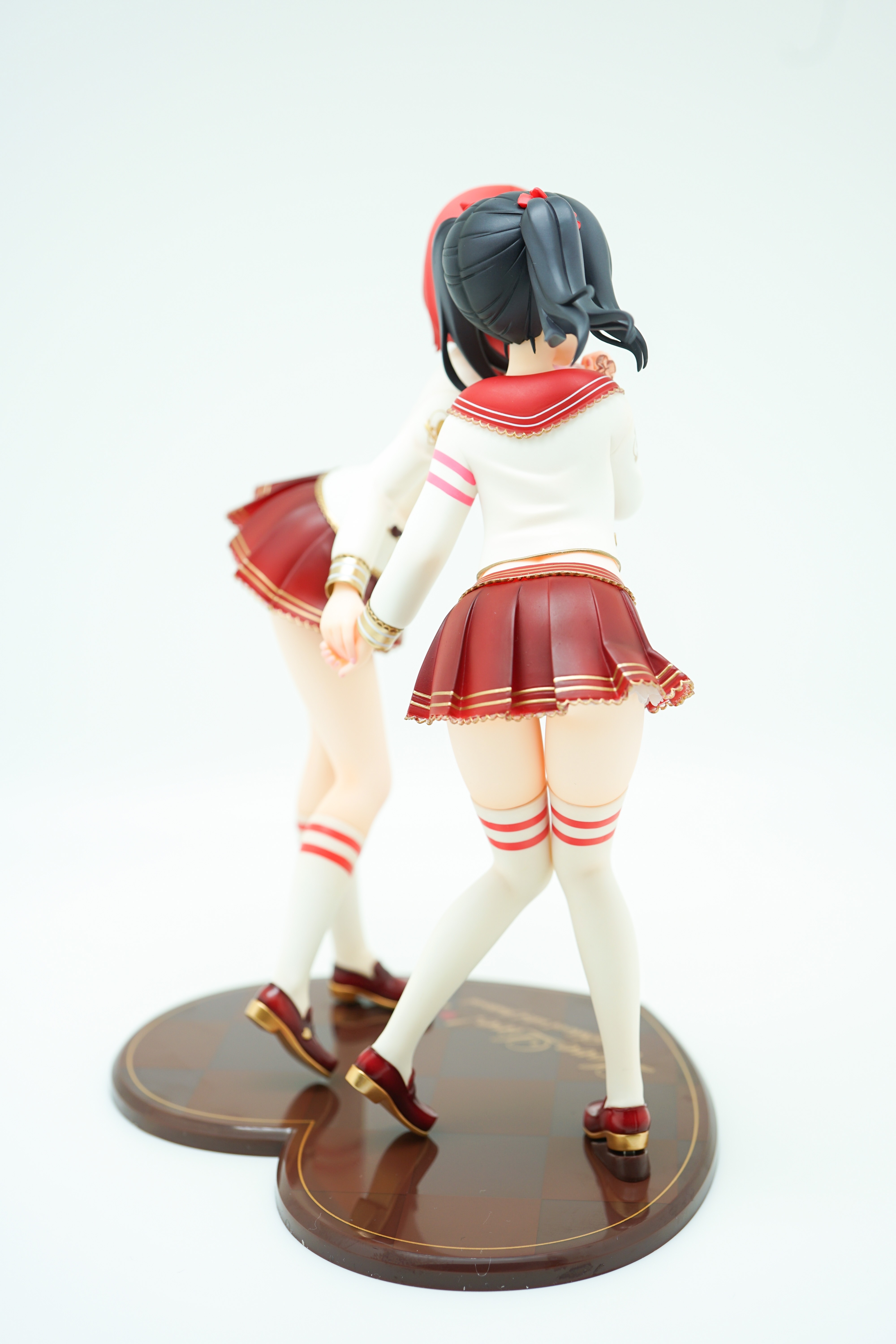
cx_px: 448
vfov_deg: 39.6
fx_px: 1867
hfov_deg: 27.0
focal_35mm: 50
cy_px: 672
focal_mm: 50
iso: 160
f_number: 5
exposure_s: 1/60
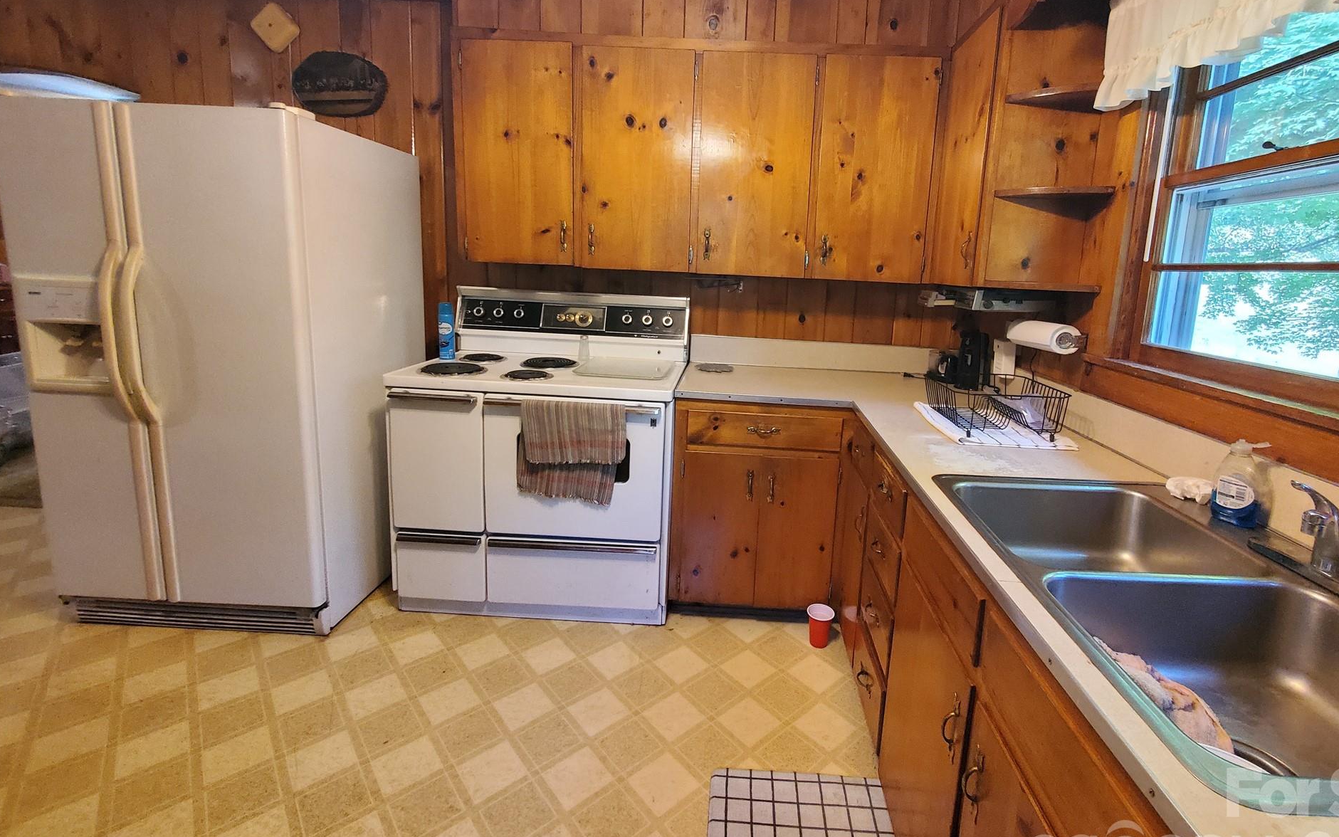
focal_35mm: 15
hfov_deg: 101.2
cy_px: 361
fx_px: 547
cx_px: 725
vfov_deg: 74.4
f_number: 2.2
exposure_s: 1/60
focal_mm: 1.8
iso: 500
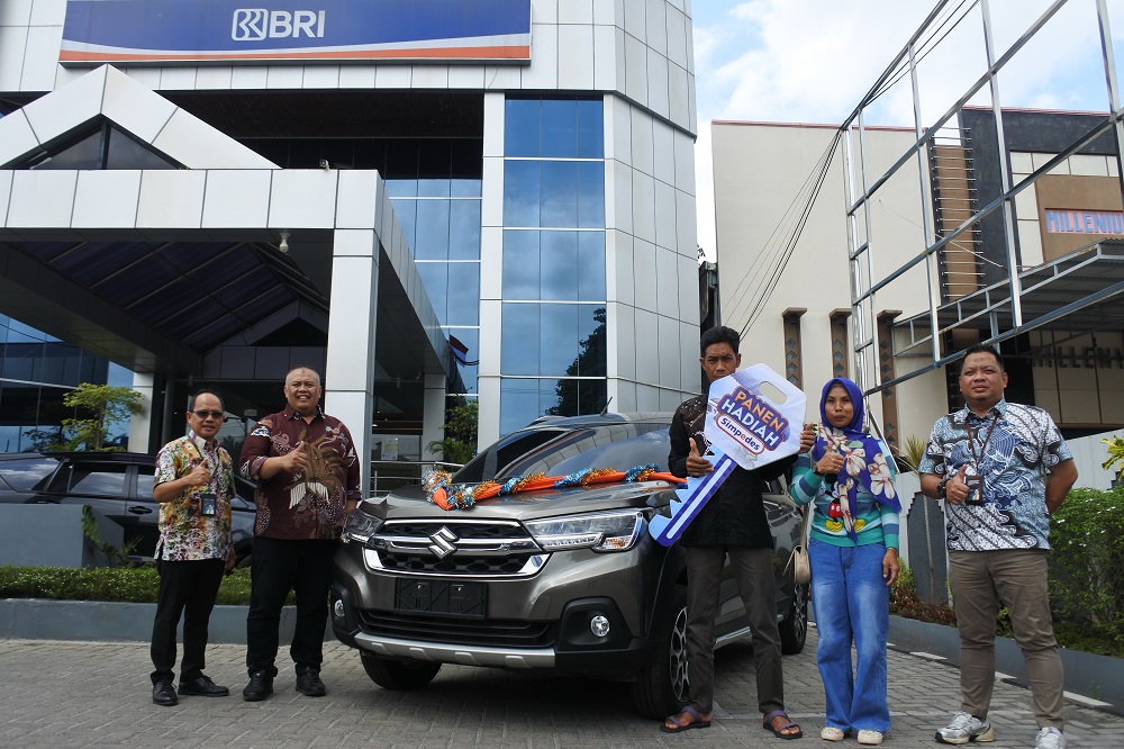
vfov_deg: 47.9
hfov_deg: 67.4
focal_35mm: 27
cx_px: 562
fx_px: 843
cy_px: 374
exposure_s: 1/640
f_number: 4
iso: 160
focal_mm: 10
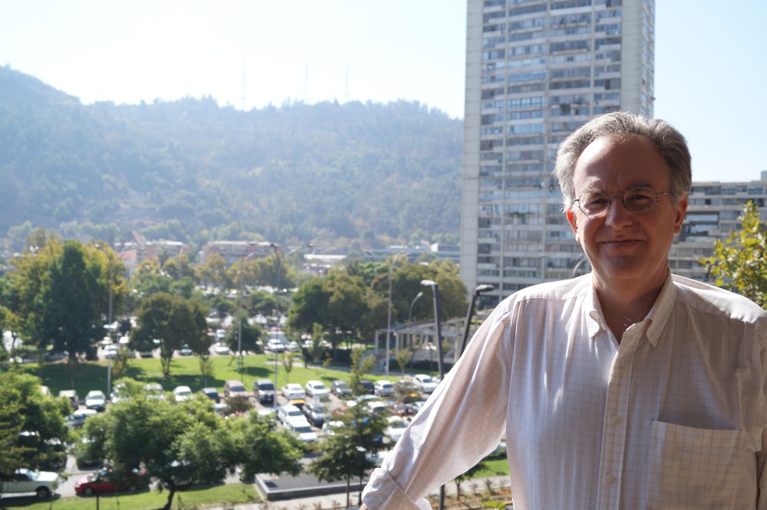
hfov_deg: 57.2
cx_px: 384
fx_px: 703
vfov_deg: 39.9
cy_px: 255
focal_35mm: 33
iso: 100
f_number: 4.5
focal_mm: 22
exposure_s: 1/320
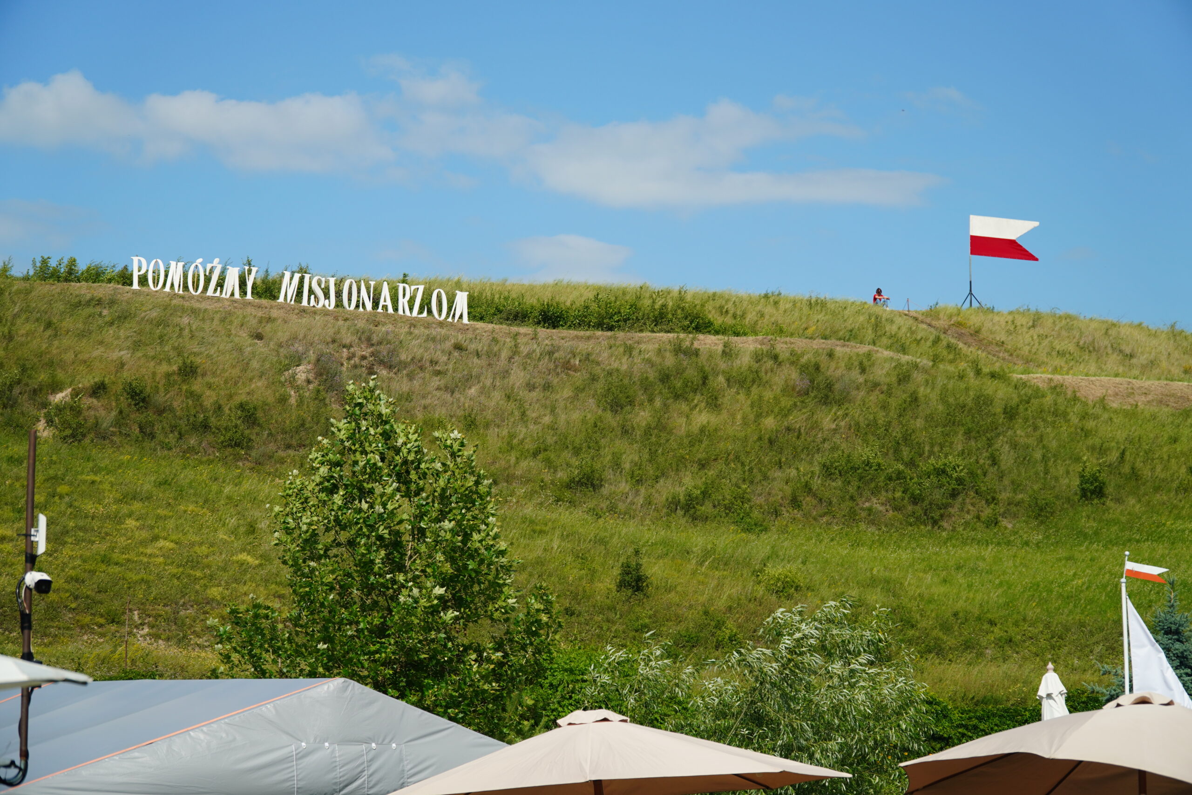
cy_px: 398
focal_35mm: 86
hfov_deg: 23.8
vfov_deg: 16.0
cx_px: 596
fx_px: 2831
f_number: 5
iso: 100
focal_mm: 57
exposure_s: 1/400
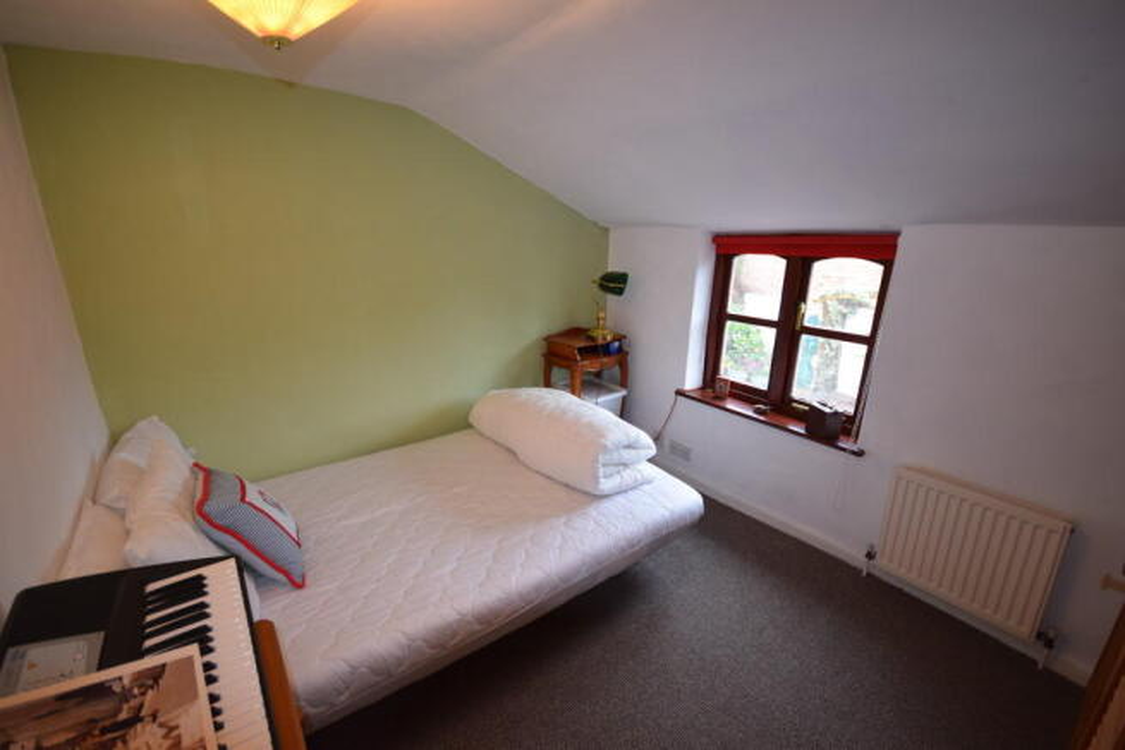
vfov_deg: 77.4
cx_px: 562
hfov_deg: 100.4
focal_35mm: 15
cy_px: 375
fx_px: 469
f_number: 4
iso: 1000
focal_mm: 10
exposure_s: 1/60
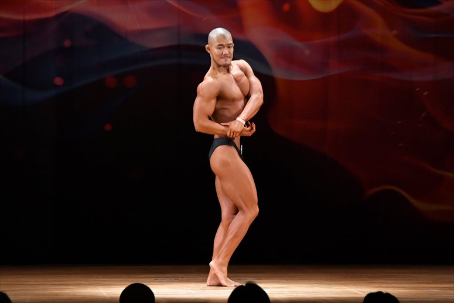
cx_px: 227
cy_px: 152
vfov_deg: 5.7
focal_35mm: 240
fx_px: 3025
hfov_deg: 8.6
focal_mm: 160
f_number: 5.6
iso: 4000
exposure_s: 1/400
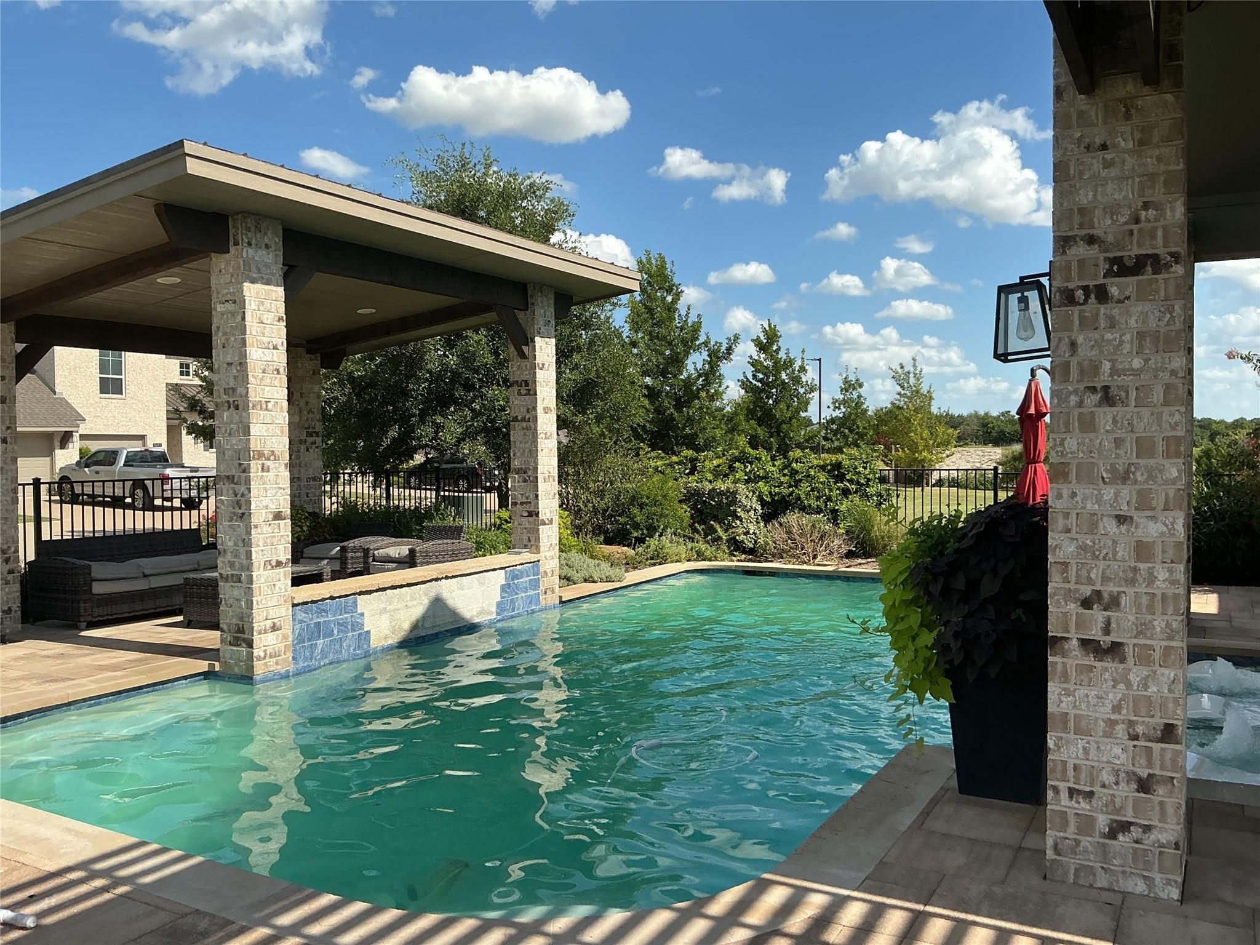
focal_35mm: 29
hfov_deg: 61.7
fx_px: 1056
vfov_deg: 48.2
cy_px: 472
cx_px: 630
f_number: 1.8
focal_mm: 3
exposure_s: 1/1984
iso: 25
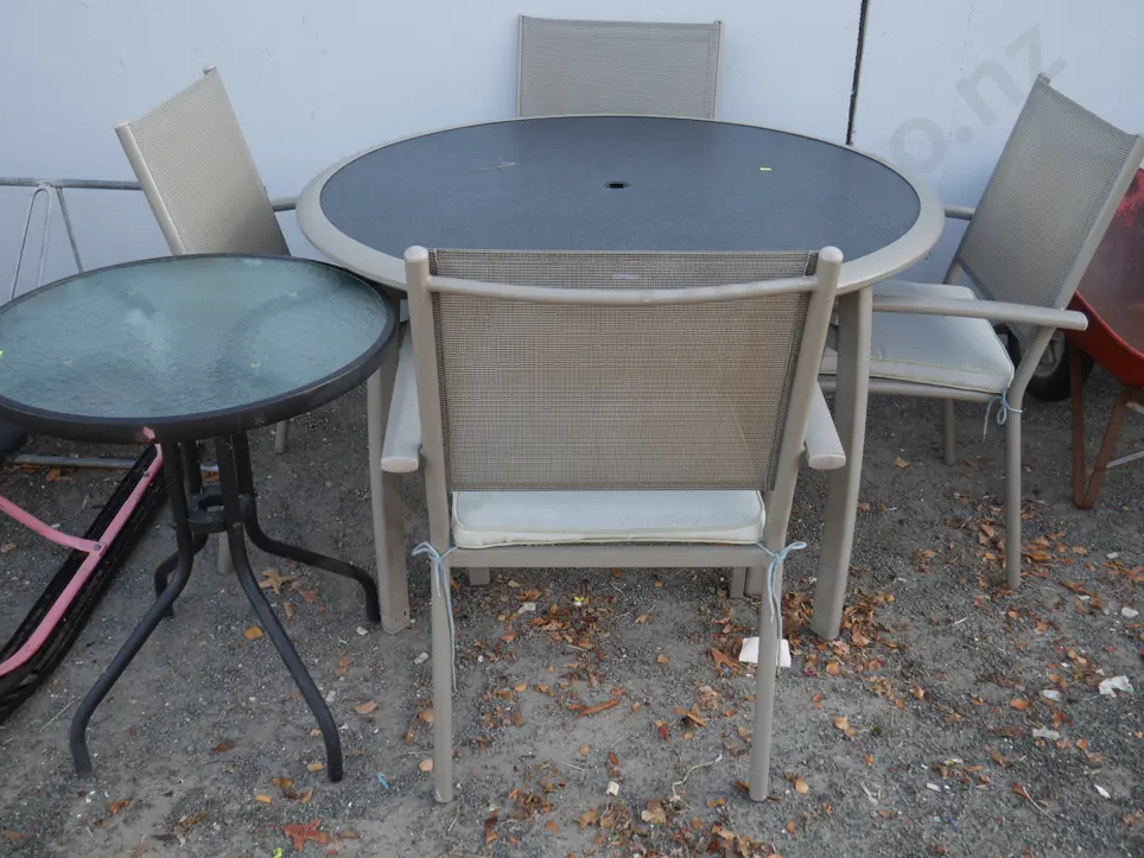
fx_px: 1124
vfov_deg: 41.8
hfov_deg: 54.0
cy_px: 408
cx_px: 566
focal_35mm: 34
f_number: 4
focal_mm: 16
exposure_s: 1/125
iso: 200
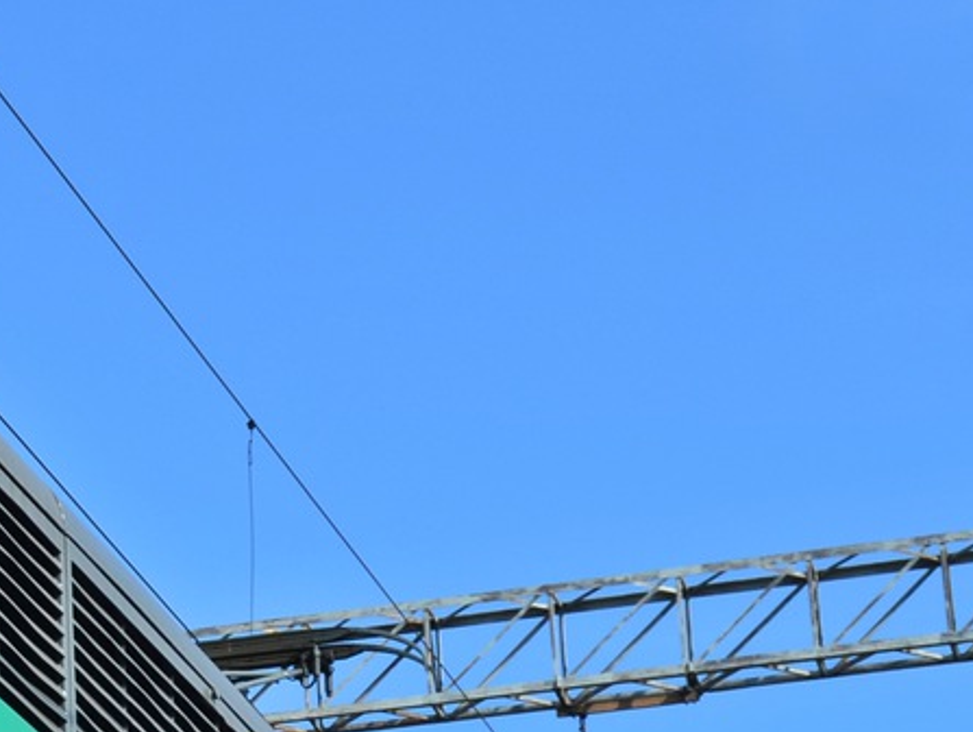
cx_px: -799
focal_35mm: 142
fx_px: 3996
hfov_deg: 12.6
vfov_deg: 10.4
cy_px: 717
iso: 200
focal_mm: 23
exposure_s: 1/320
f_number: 10
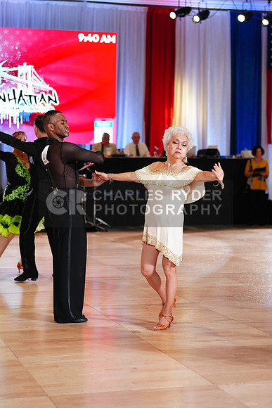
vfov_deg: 26.3
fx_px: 872
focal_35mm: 77
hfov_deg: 17.7
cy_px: 204
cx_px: 136
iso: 1600
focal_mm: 77
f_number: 2.8
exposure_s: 1/400
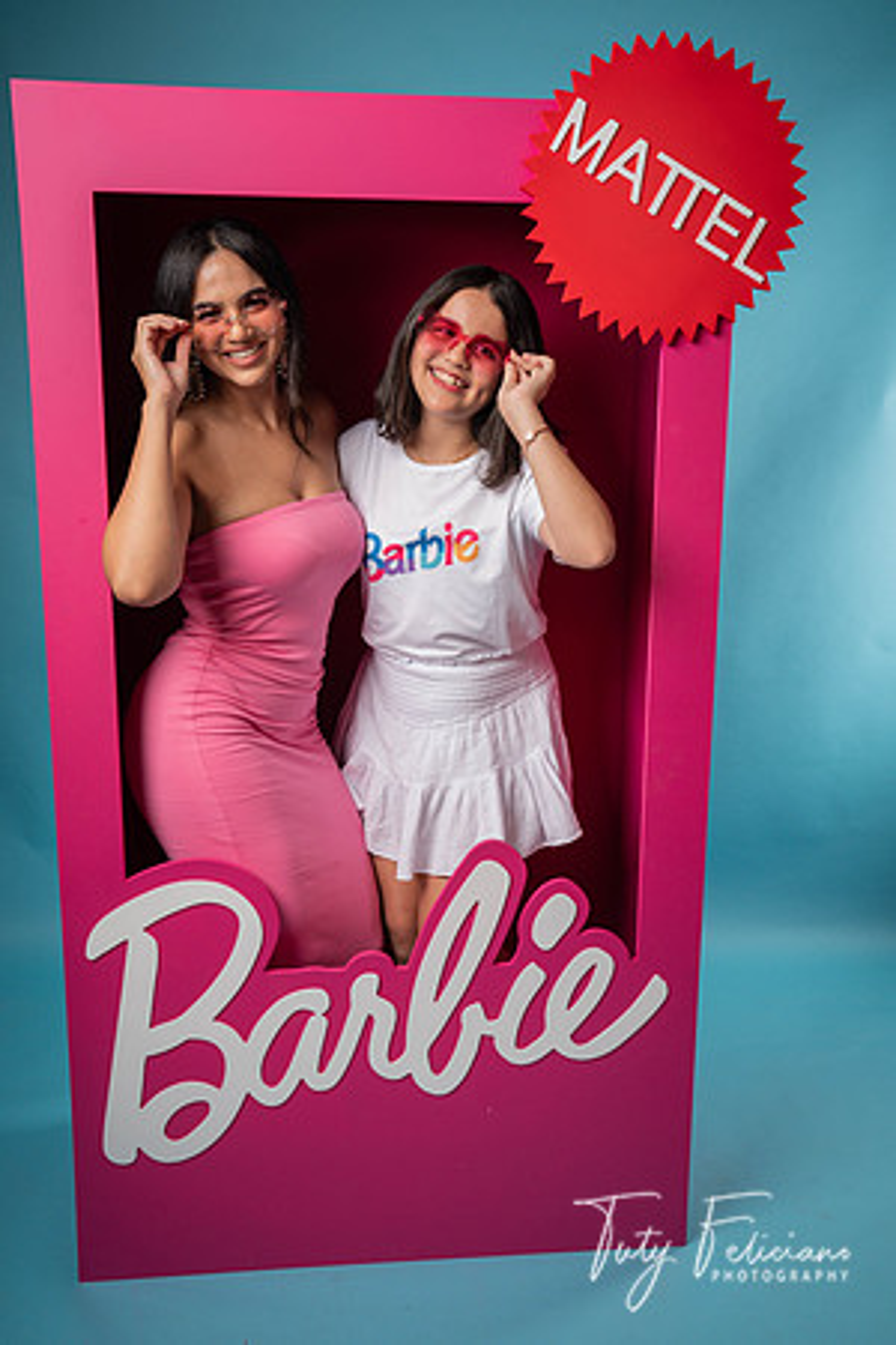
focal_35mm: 34
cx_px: 448
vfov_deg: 55.8
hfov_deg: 38.9
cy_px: 672
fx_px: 1269
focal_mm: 34
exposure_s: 1/200
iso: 250
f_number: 6.3
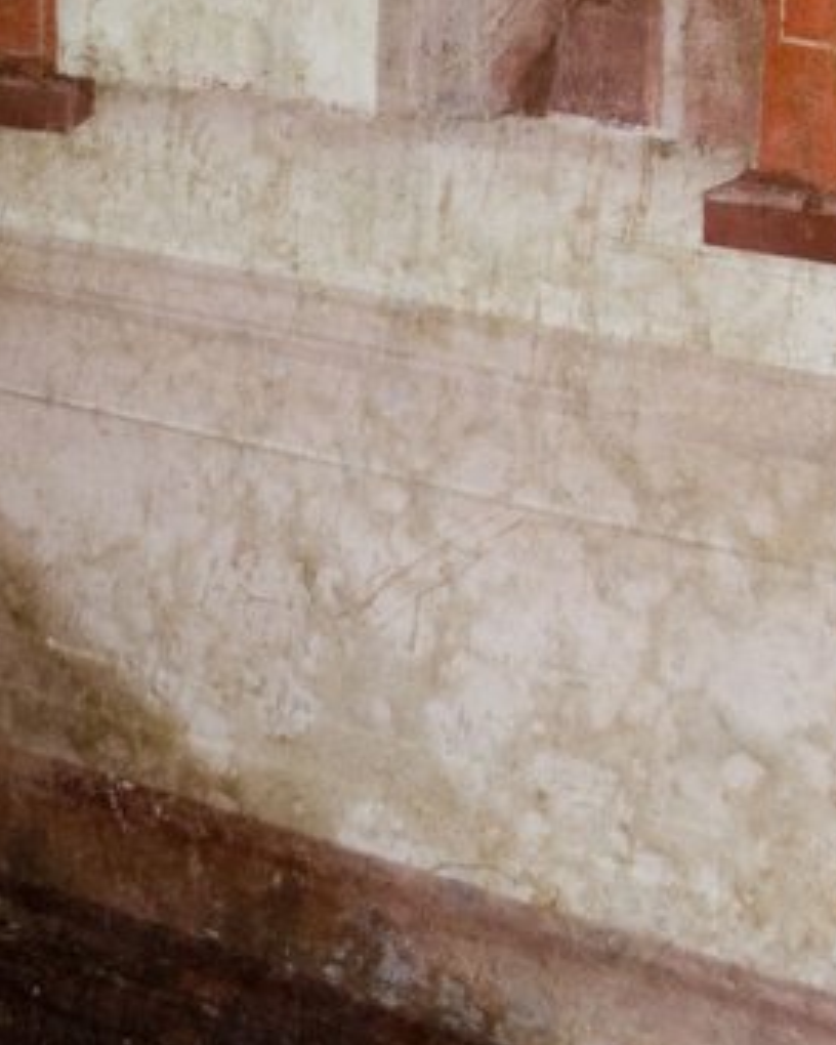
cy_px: 324
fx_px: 4979
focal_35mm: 161
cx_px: -433
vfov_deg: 12.0
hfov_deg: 9.3
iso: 200
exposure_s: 1/60
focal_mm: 26
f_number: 3.5
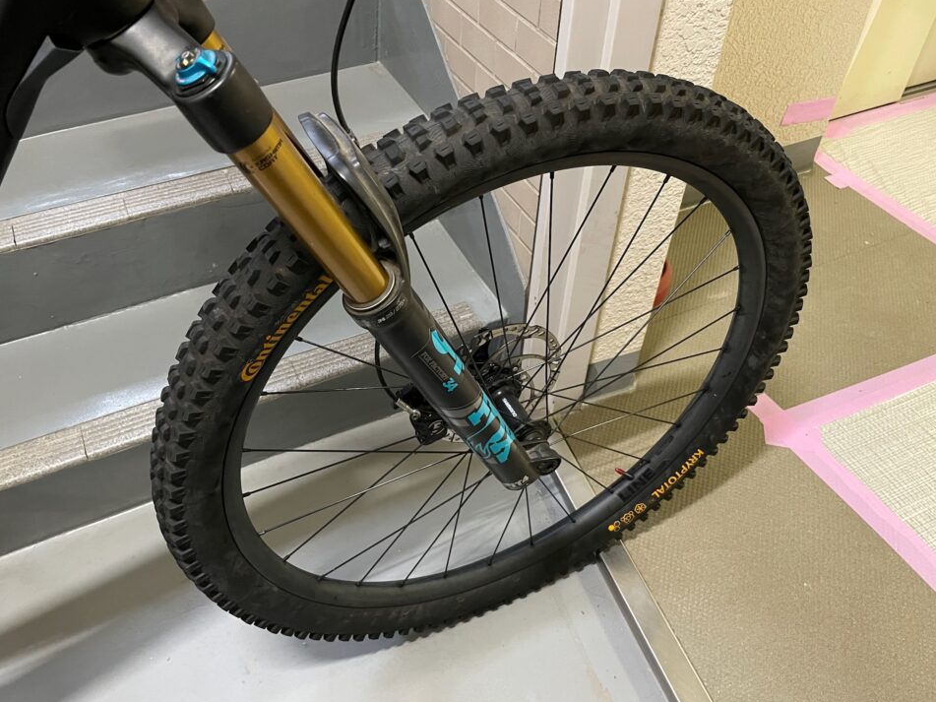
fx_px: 757
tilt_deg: -45.9
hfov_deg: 63.4
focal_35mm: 28
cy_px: 358
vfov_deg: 49.7
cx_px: 441
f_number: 1.6
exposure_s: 1/25
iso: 500
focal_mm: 4.2
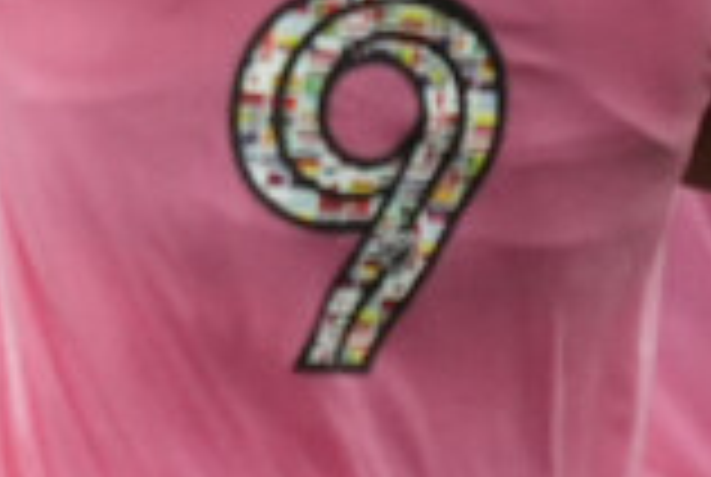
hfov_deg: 0.5
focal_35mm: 3878
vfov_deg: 0.4
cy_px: -137
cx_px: -1143
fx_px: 76734
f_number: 2.8
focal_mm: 400
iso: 3200
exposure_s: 1/2500
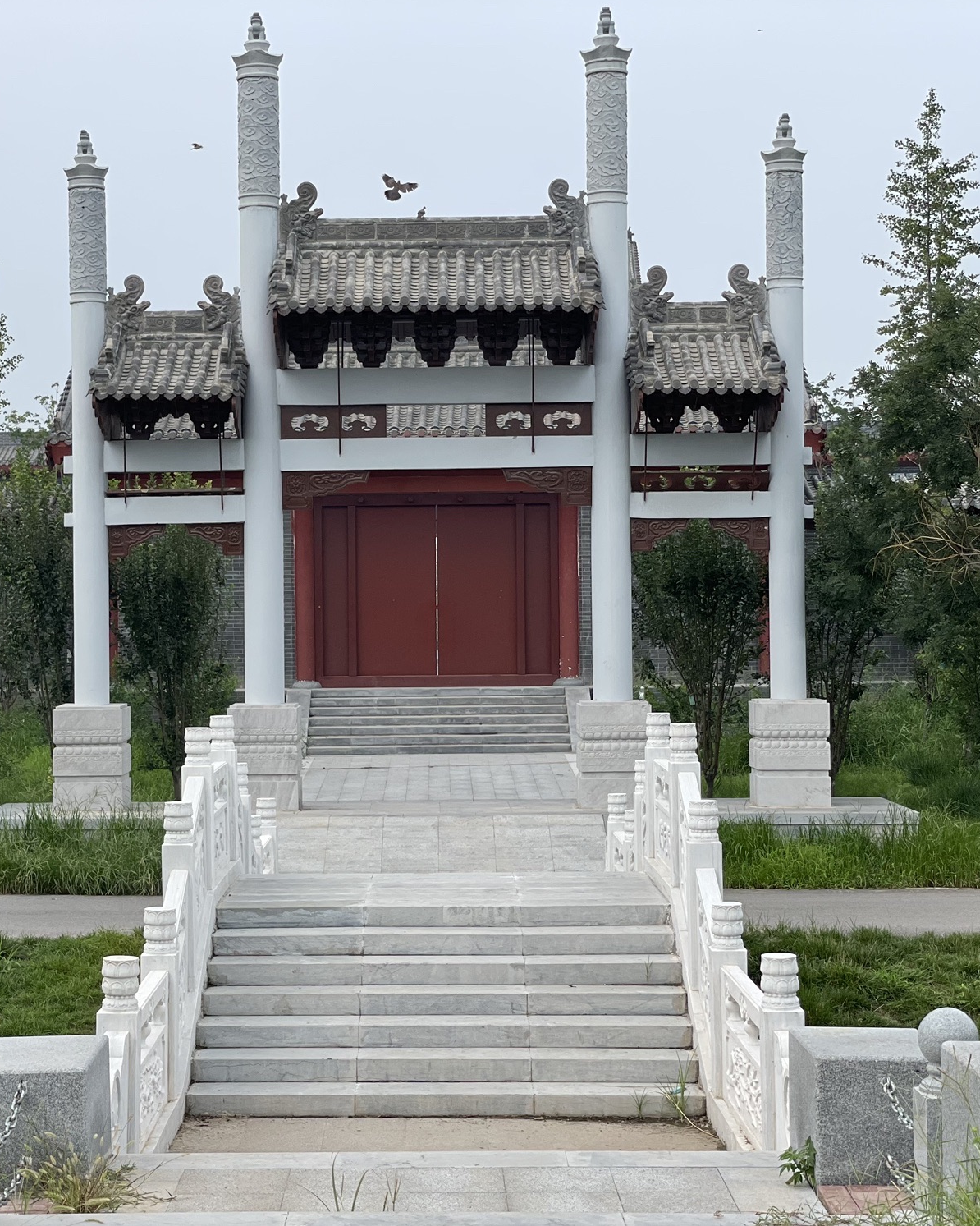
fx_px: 2466
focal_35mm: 68
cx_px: 352
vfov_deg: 27.9
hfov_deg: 22.4
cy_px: 612
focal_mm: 6
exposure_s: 1/872
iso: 25
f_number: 2
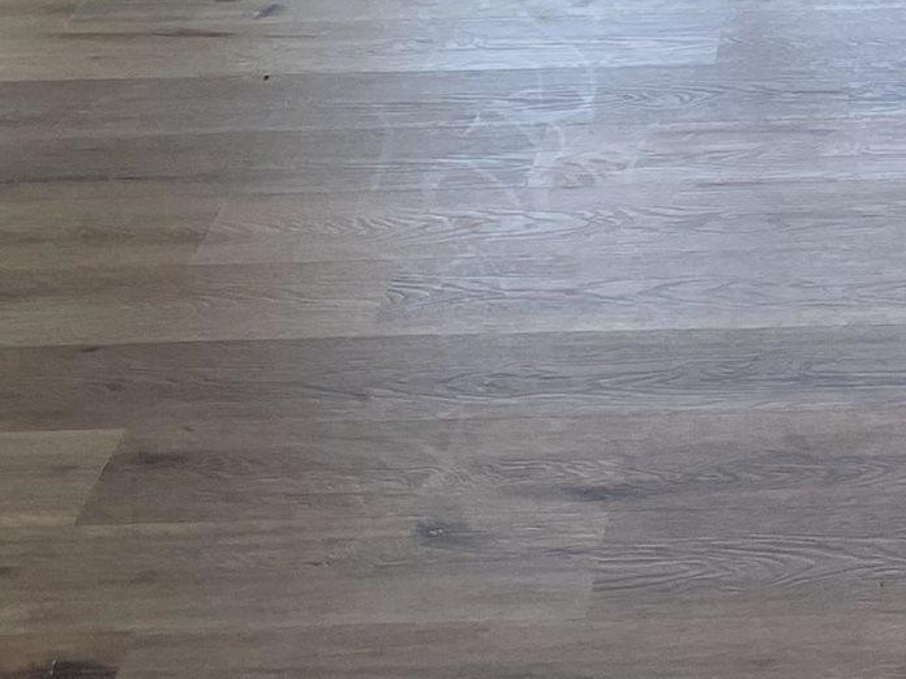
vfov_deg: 11.4
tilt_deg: -5.1
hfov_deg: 16.6
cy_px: -766
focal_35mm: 115
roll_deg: +1.4
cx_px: 1022
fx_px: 3009
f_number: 1.6
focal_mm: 4.2
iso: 32
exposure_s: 1/346
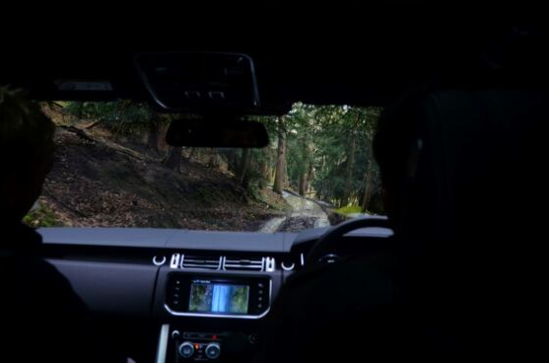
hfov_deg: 60.4
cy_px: 181
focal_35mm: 31
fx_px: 471
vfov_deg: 42.1
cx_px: 267
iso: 200
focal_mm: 18
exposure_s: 1/40
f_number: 3.5
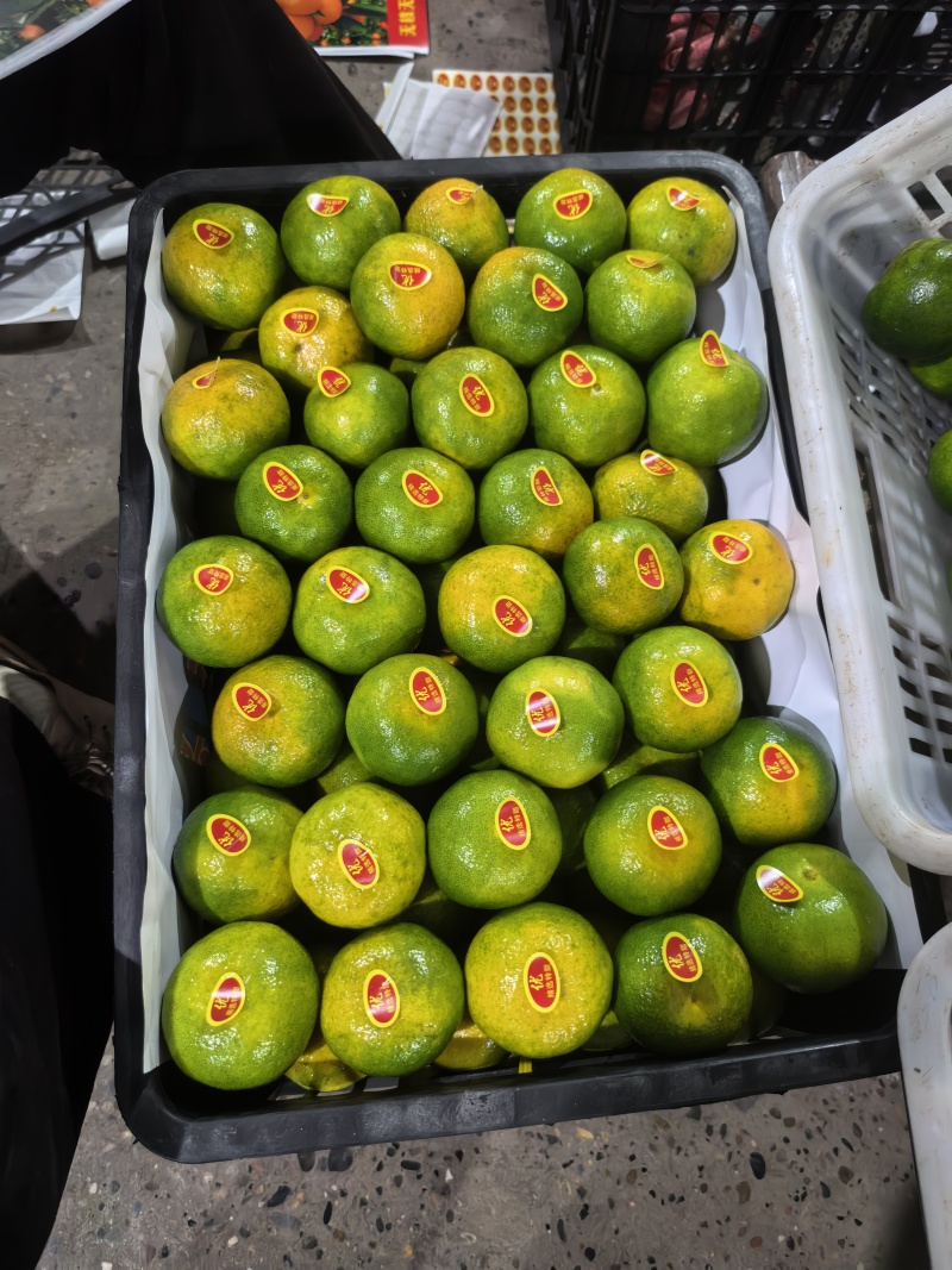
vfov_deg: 71.6
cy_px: 635
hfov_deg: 56.8
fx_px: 880
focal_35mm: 24
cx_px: 476
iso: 2000
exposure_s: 1/60
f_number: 1.4
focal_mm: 6.98
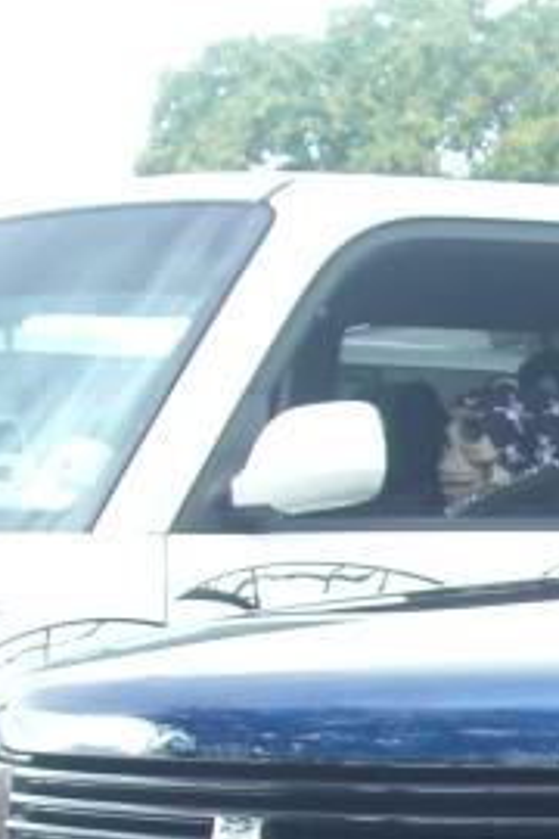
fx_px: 3493
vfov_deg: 13.4
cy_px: 942
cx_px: 1363
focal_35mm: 150
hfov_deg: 8.4
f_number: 2.8
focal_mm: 7.9
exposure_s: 1/160
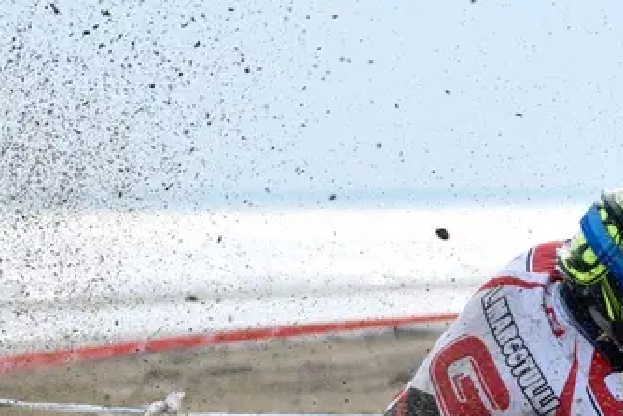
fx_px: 8016
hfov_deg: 4.4
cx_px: 653
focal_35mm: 463
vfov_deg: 3.0
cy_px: 612
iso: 400
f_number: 6.3
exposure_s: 1/1600
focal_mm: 86
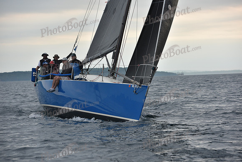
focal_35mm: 140
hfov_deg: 14.7
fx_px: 941
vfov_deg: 9.8
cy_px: 81
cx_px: 121
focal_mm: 140
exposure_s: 1/800
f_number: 5
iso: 400
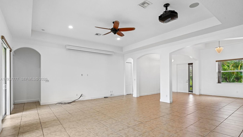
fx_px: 122
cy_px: 79
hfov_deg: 89.6
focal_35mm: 19
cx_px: 122
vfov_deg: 58.1
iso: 220
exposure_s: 1/20
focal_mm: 18
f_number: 8
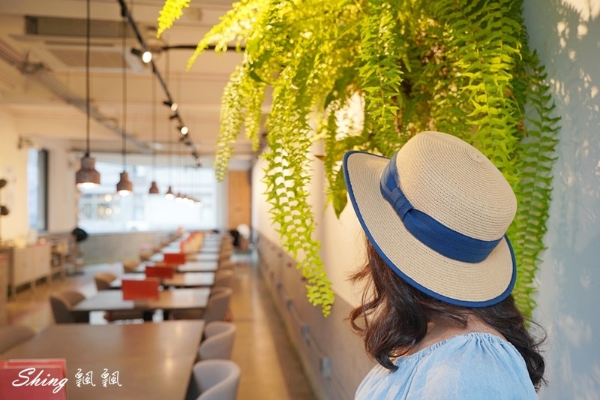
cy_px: 200
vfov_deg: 42.3
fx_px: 517
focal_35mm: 31
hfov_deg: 60.3
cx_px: 300
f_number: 4
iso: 640
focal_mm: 31
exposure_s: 1/40
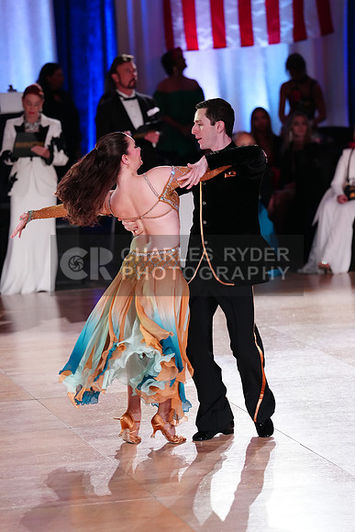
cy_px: 266
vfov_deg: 12.1
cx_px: 178
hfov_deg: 8.1
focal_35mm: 170
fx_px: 2513
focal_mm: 170
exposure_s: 1/500
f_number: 3.5
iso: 3200
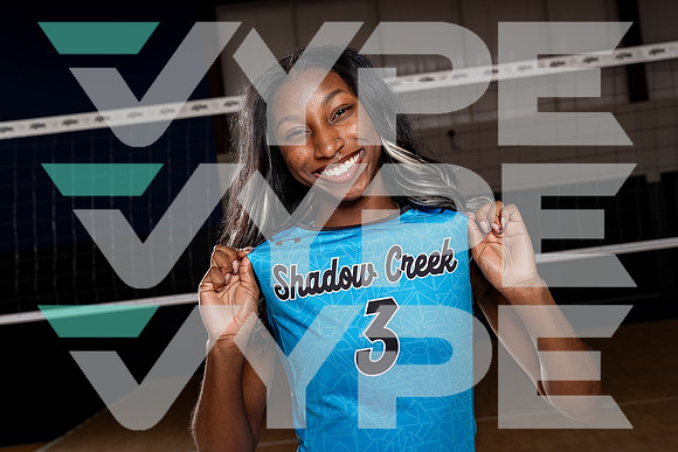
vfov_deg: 22.6
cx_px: 339
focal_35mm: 60
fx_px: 1130
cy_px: 226
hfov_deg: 33.4
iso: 100
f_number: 8
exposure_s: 1/250
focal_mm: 60
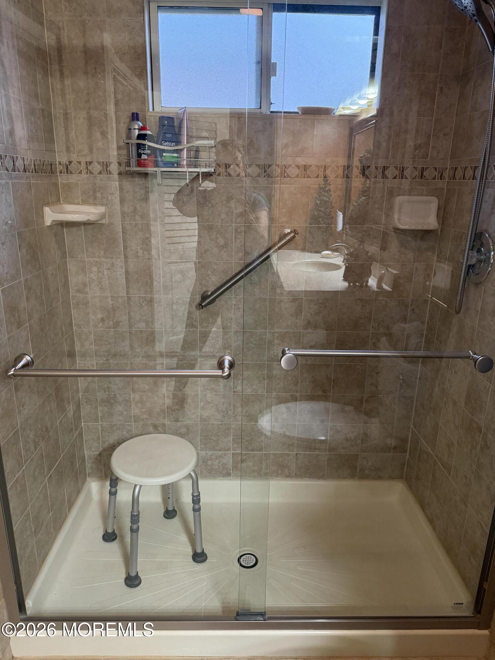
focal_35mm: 24
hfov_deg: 56.8
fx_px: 458
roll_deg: -1.2
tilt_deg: -17.1
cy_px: 330
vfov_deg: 71.6
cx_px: 248
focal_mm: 6.76
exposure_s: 1/120
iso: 400
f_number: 1.78
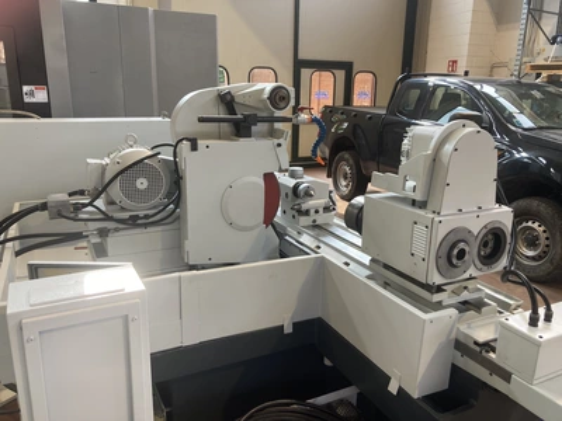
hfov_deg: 63.4
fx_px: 455
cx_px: 281
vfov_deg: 49.7
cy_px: 210
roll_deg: -0.7
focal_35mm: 28
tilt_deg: -14.8
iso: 50
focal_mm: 3.99
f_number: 1.8
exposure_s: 1/50
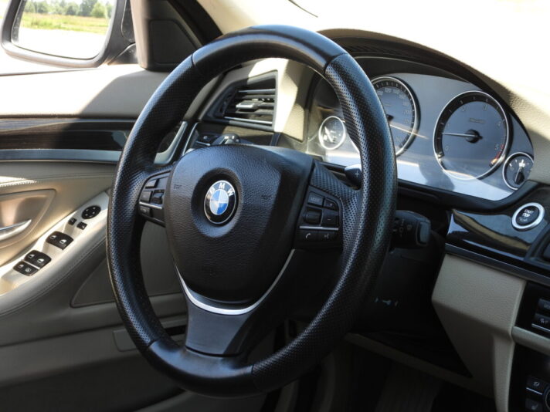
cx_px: 275
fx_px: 1271
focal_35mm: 80
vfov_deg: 18.4
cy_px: 206
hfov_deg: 24.4
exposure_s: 1/100
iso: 100
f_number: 3.5
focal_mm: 14.4
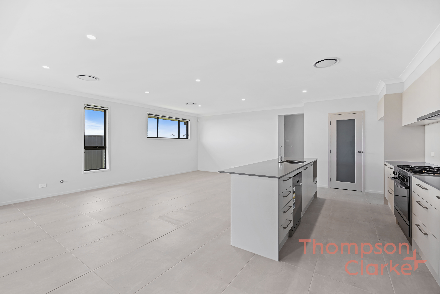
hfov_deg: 100.4
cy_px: 147
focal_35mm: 15
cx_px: 220
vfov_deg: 77.4
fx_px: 183
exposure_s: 1/10
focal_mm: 15
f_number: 4
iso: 100
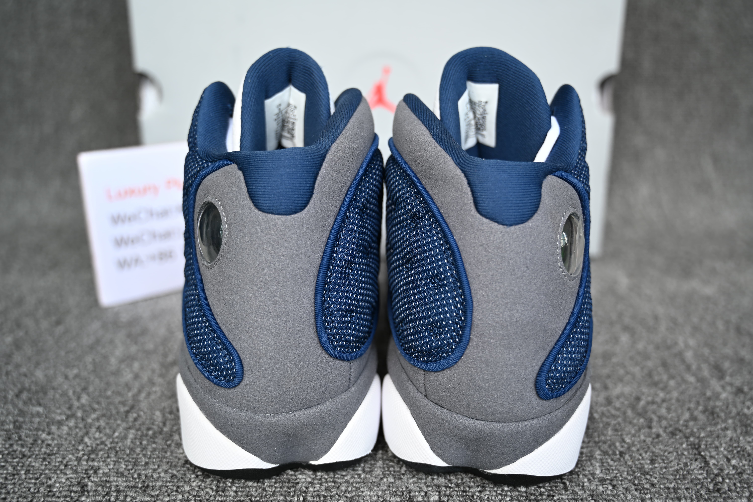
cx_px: 376
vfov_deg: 38.9
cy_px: 251
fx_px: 711
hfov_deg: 55.8
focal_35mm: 34
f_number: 4
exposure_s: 1/60
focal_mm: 34
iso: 100
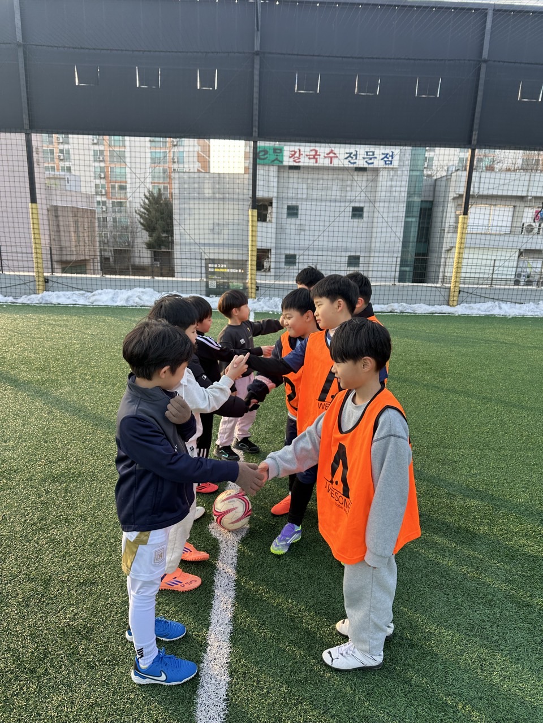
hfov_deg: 56.8
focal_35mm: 24
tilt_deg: -13.4
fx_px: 502
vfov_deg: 71.6
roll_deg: -2.5
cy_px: 362
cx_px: 272
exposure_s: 1/339
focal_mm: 6.86
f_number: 1.78
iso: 80
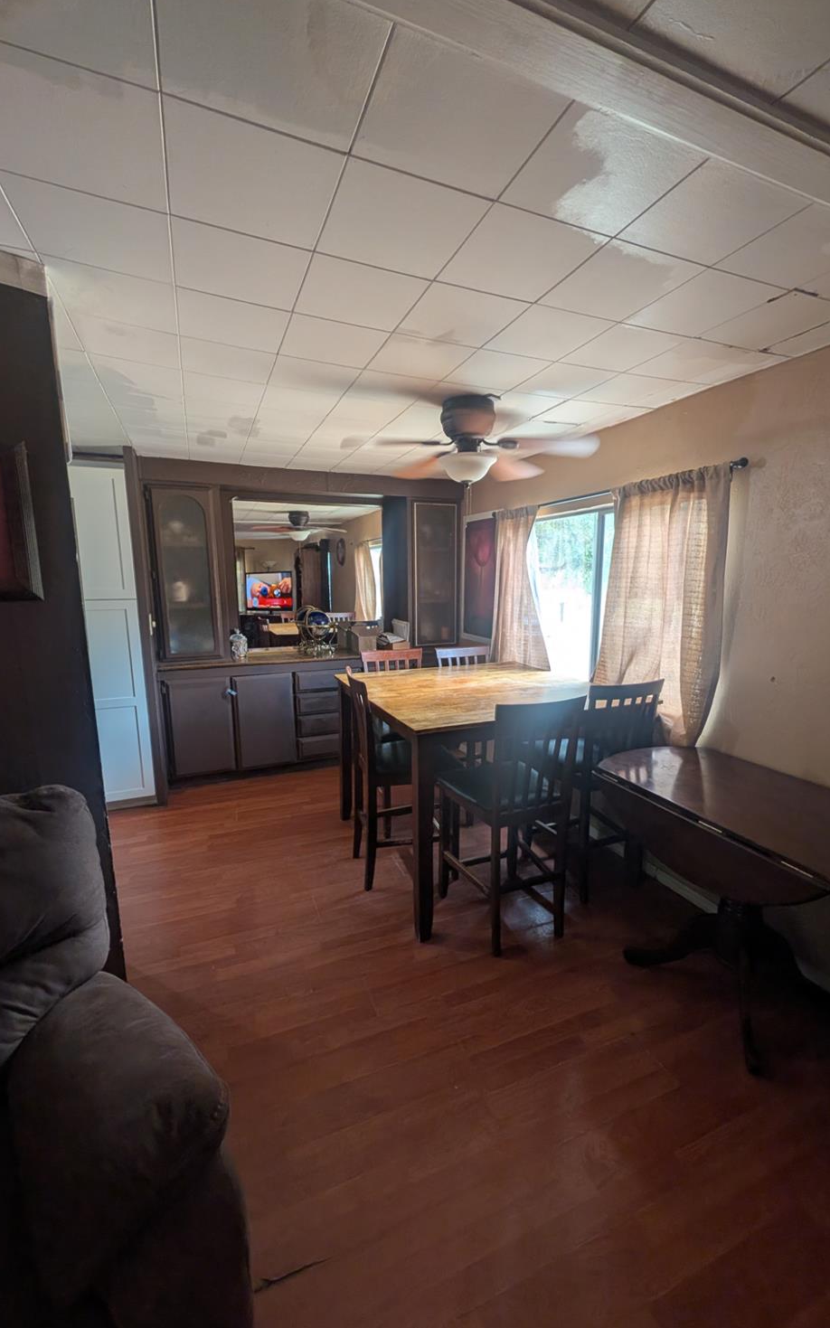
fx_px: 471
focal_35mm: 13
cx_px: 416
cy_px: 667
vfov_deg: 109.4
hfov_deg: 82.8
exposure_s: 1/53.2
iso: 59
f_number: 1.7
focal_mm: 2.02
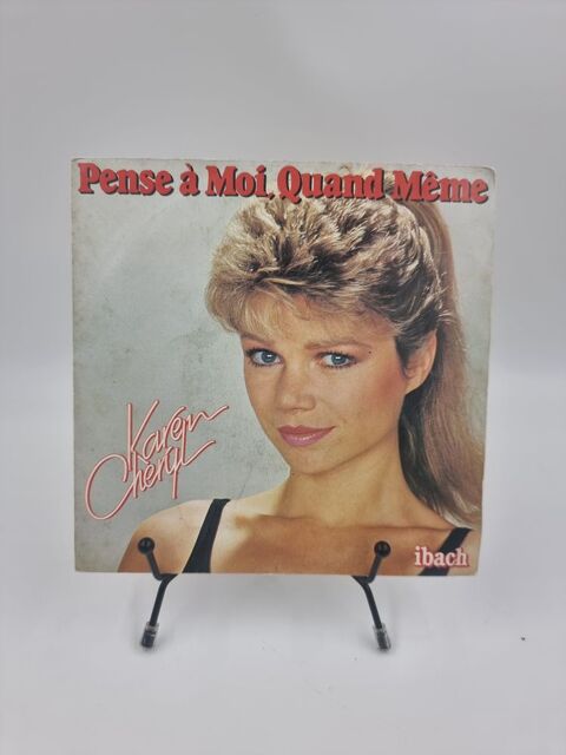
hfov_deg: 56.8
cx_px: 283
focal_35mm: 24
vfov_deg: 71.6
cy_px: 378
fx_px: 523
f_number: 1.8
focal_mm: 6.7
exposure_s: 1/141
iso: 50
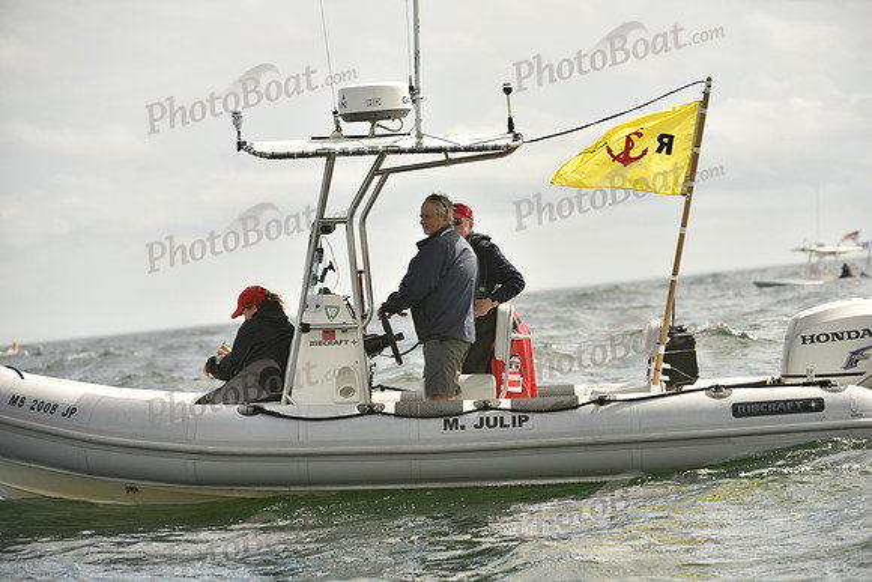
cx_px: 436
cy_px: 291
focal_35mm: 200
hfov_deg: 10.3
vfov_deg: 6.9
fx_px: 4845
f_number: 6.3
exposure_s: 1/1600
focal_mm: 200
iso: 320
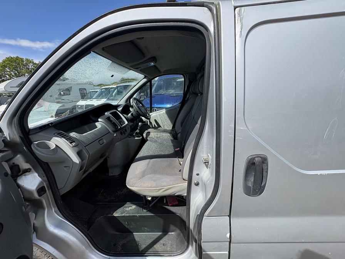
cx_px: 172
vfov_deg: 85.7
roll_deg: +0.3
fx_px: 140
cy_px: 130
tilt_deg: -6.2
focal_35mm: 14
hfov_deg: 102.1
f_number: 2.2
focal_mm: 2.22
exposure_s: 1/868
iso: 50
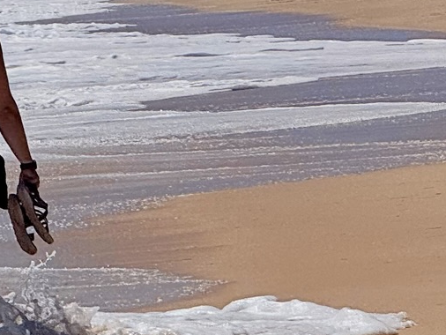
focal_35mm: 474
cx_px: -348
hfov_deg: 4.1
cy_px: 93
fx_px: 6110
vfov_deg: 3.1
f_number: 2.8
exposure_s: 1/7634
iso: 40
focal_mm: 15.66
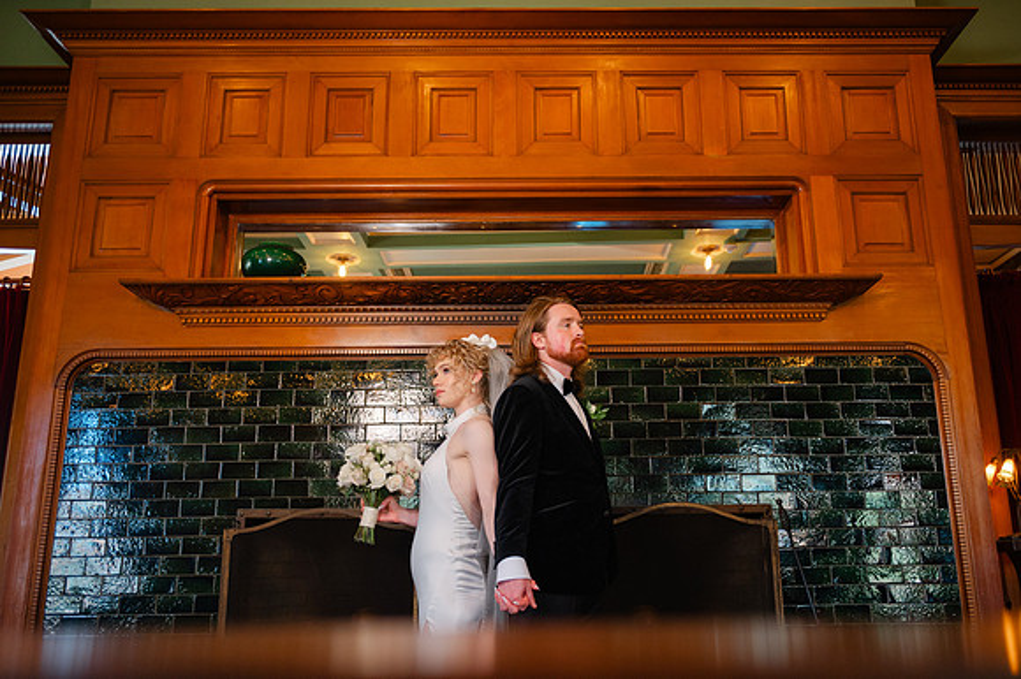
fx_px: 861
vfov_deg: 43.1
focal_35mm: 30
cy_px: 349
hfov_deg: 61.2
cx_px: 554
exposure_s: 1/125
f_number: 2.8
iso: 1000
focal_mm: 28
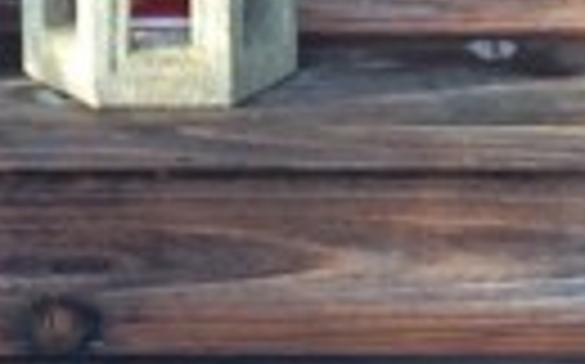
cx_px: -40
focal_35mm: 242
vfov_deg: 4.9
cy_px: -1002
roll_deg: +1.7
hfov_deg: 8.6
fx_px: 3855
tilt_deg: -0.5
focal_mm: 4.15
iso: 50
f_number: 2.2
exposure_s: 1/120
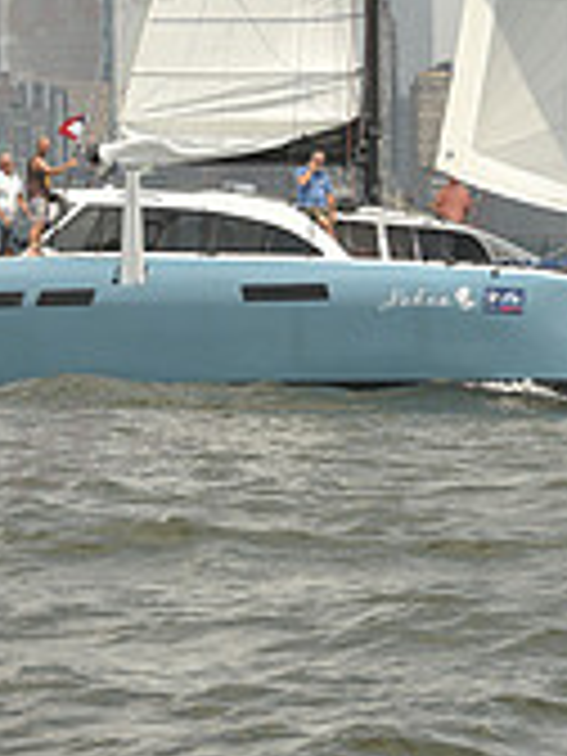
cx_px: 461
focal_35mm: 233
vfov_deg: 8.4
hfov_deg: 6.4
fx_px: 5089
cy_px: -261
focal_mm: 70
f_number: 9
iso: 250
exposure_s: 1/800
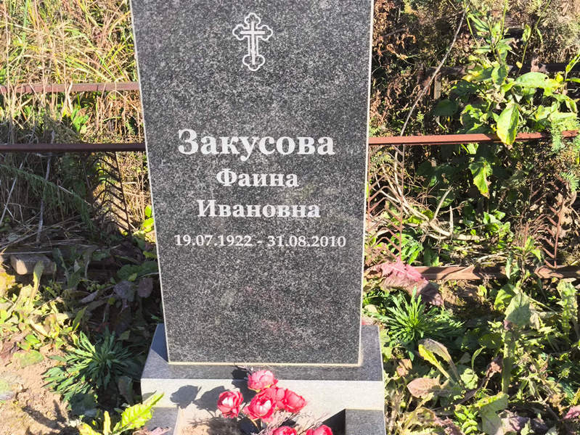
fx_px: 838
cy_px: 218
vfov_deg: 29.1
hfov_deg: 38.2
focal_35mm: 50
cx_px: 290
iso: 50
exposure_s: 1/421
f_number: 1.7
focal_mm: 4.71
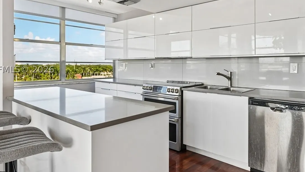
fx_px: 210
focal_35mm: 26
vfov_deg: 44.1
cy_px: 69
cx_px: 164
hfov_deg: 71.8
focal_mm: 16
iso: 100
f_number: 8
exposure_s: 1/40
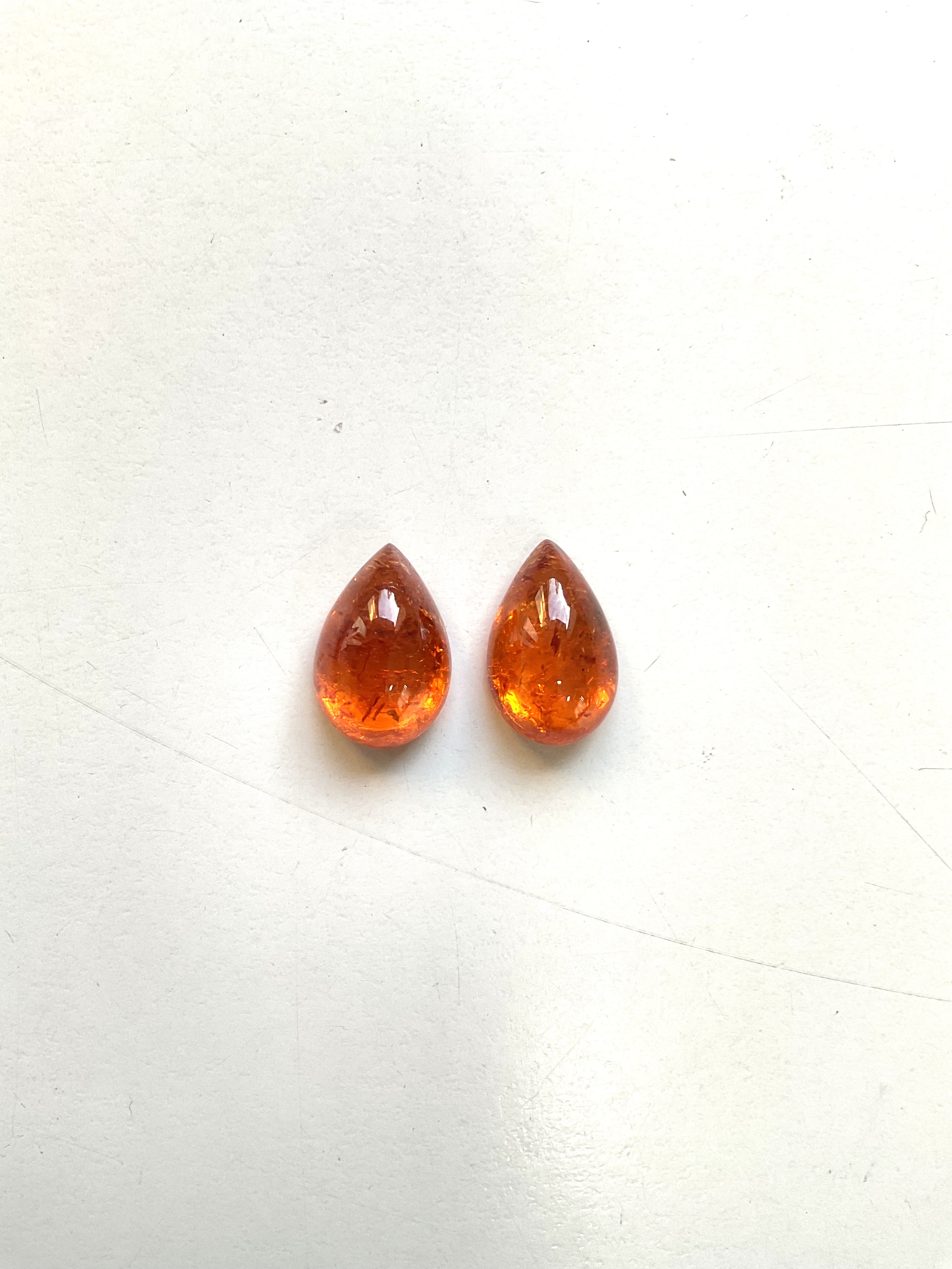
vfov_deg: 61.7
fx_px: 1063
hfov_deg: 48.2
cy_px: 634
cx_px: 476
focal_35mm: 29
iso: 50
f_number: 1.8
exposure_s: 1/100
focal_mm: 3
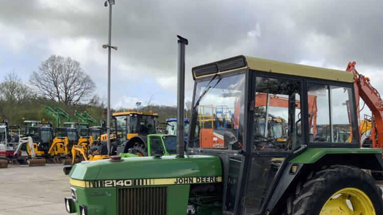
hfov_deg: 46.6
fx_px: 437
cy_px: 189
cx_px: 257
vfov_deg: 26.9
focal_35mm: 43
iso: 16
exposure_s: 1/997
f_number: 1.8
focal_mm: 3
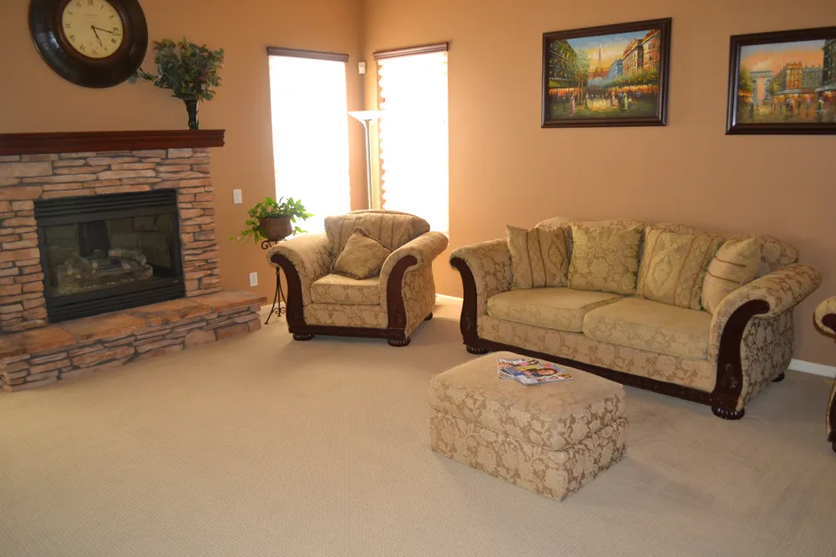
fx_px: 627
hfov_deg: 67.4
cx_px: 418
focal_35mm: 27
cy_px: 278
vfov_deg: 47.9
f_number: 3.5
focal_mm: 18
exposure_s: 1/60
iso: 1000
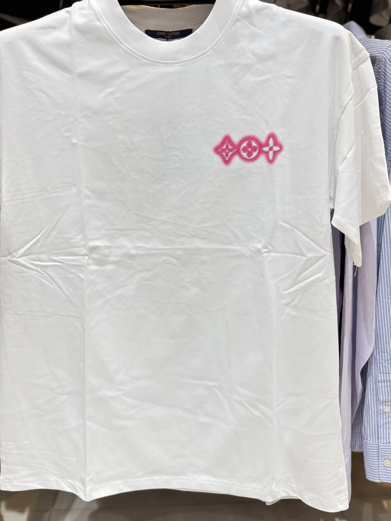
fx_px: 422
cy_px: 241
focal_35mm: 28
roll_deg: +0.3
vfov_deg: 63.4
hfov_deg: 49.6
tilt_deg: -7.4
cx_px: 171
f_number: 1.78
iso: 250
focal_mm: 6.76
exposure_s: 1/50
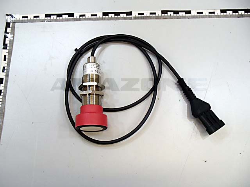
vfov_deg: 36.0
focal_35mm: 40
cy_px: 94
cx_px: 125
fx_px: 289
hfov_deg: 46.8
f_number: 4.7
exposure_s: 1/40
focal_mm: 7.28
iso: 320
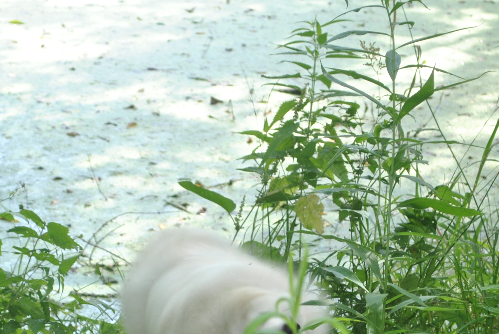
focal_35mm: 157
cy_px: 297
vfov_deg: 8.7
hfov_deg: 13.0
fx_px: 2179
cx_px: 159
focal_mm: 52
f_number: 5.6
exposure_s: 1/80
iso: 200
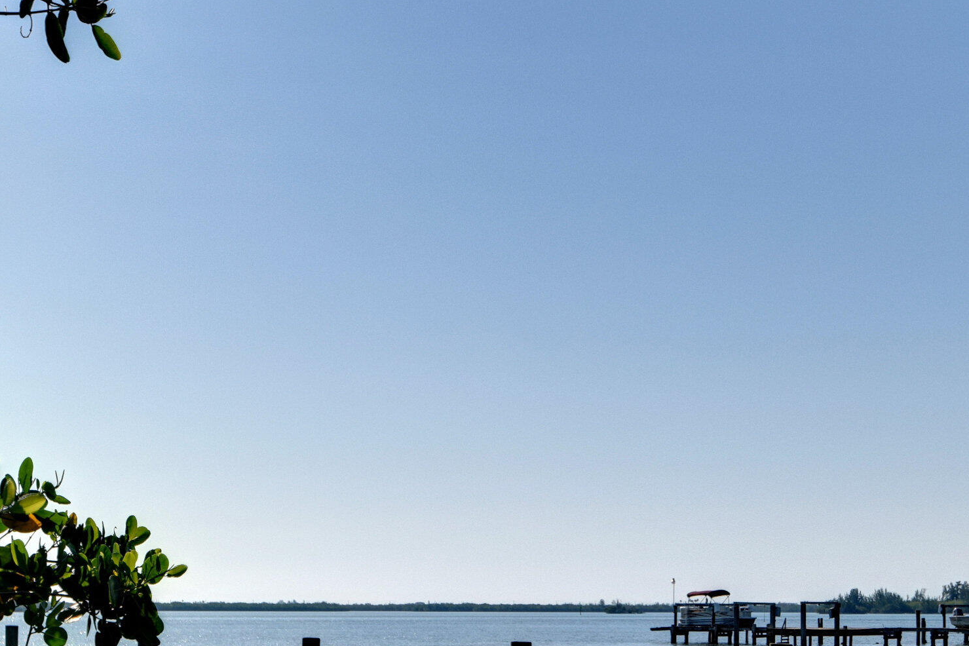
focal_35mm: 73
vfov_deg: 18.4
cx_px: 647
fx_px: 1965
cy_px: 553
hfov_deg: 27.5
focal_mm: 24
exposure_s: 1/640
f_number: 8
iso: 200
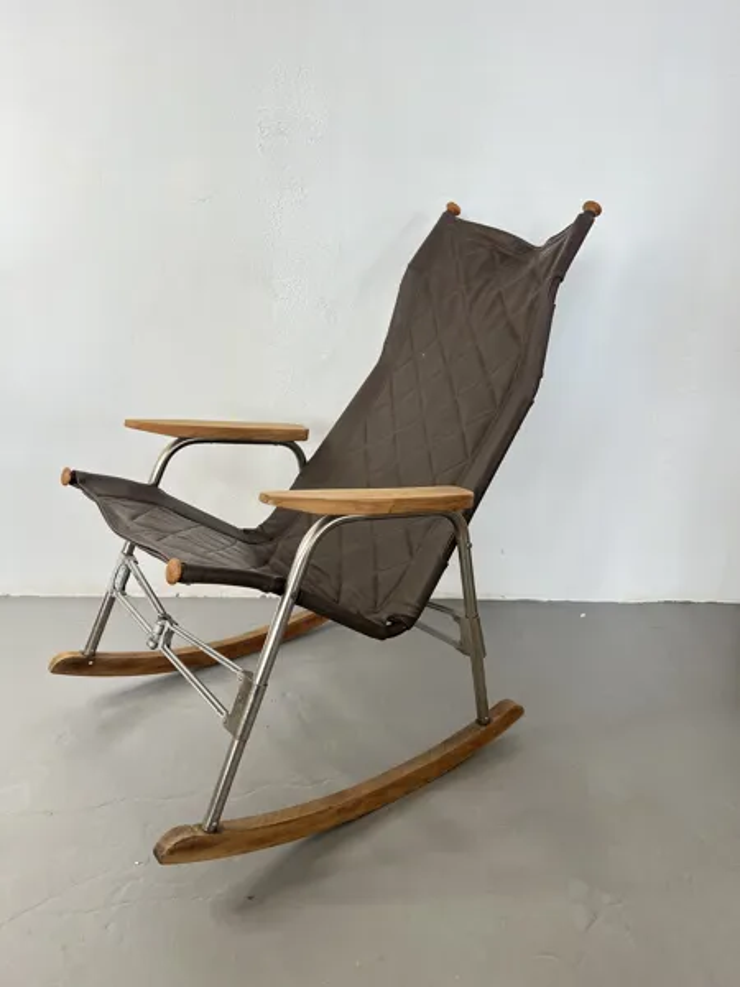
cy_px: 494
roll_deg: -2.1
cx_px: 370
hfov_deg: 53.1
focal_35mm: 26
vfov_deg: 67.3
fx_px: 741
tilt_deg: -19.3
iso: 50
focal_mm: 5.7
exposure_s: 1/119
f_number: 1.5
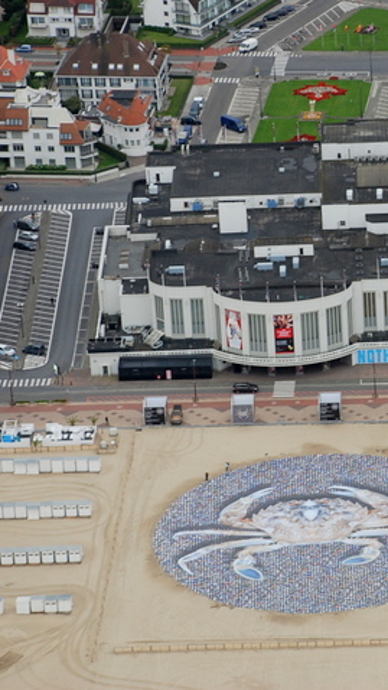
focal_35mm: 178
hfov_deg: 6.8
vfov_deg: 12.1
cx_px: 443
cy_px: 346
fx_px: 3251
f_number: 5.6
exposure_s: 1/200
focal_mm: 75
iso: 320
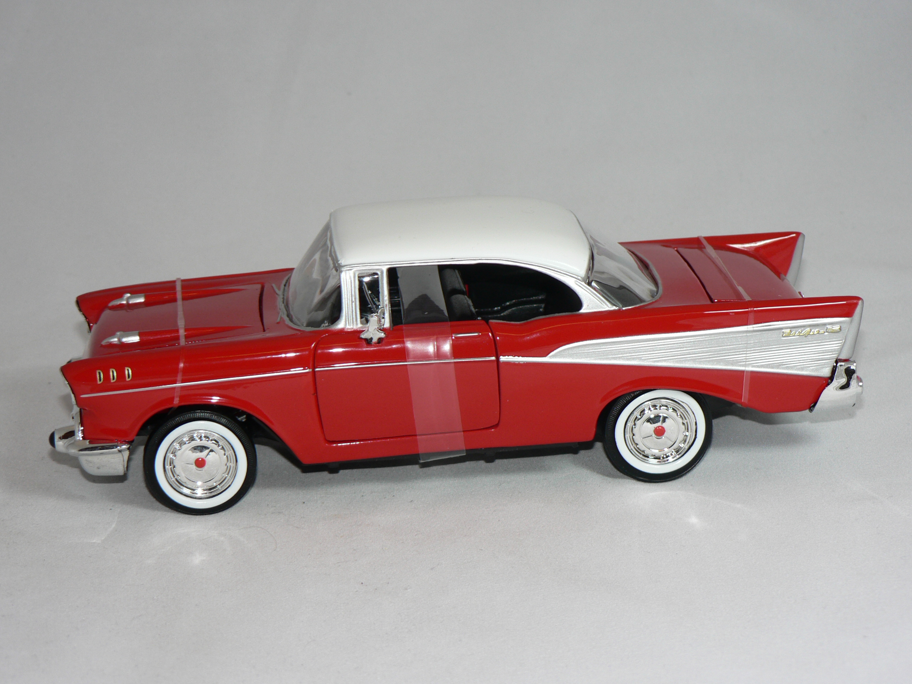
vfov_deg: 16.6
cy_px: 342
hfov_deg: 22.0
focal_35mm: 89
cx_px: 456
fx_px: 2345
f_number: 3.2
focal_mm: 14.9
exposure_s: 1/60
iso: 80
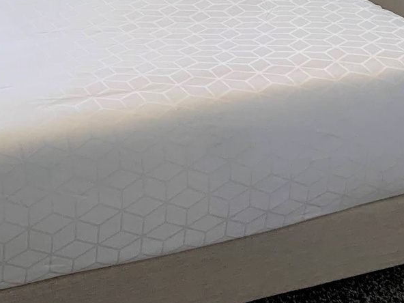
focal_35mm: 90
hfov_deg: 20.6
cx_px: -61
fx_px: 1050
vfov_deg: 14.9
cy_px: -190
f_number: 1.8
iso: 64
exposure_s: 1/120
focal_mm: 4.25
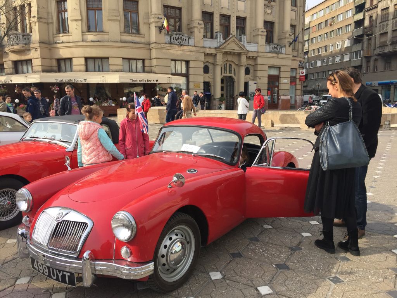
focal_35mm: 29
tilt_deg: -7.9
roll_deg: +1.2
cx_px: 198
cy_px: 149
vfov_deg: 48.2
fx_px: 333
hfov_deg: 61.7
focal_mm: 4.15
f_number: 2.2
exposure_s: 1/879
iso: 32
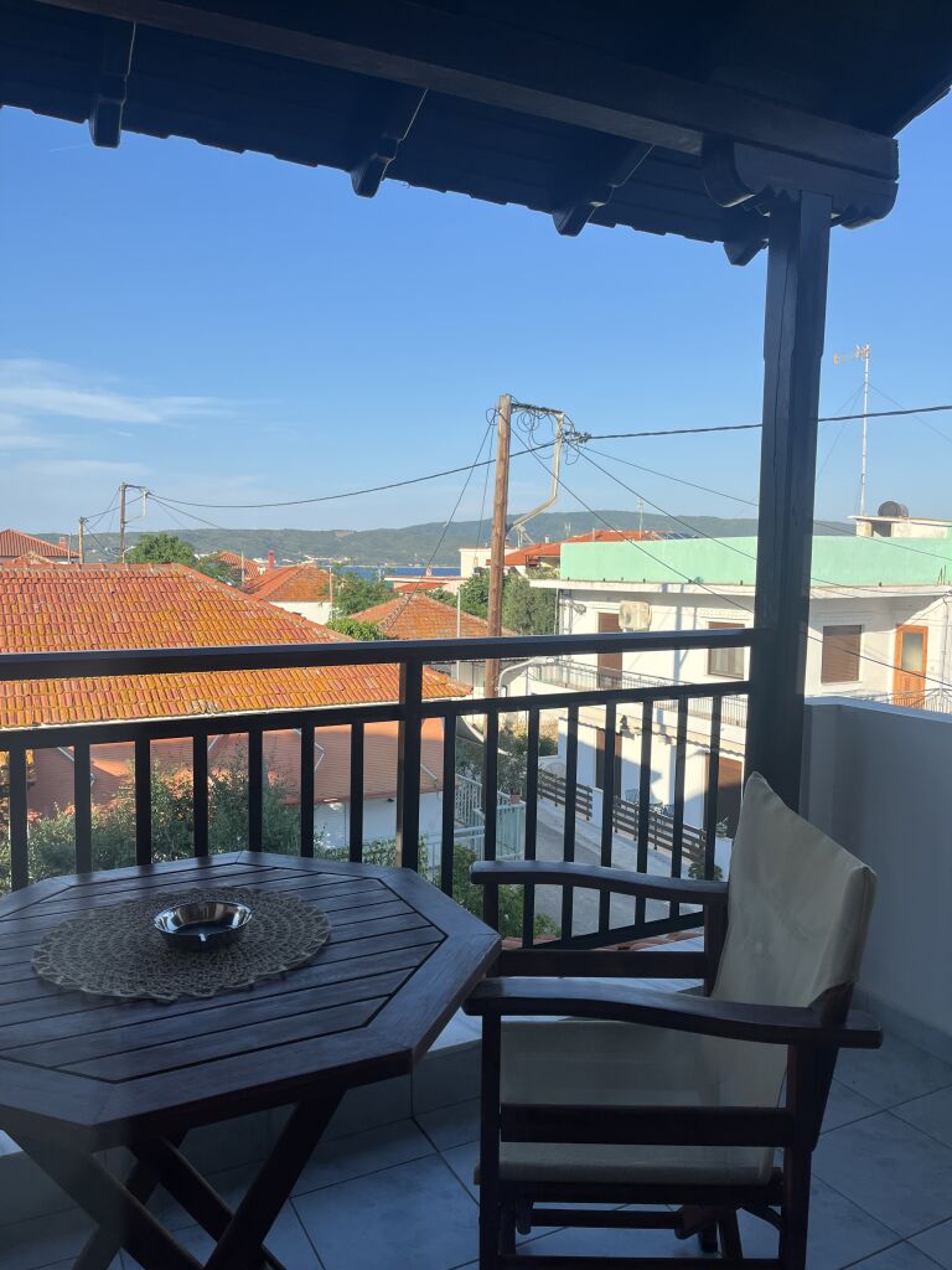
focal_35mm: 26
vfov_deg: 67.3
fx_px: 953
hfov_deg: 53.1
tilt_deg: -5.7
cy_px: 635
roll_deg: -0.3
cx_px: 476
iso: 50
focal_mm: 5.1
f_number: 1.6
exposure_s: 1/1957
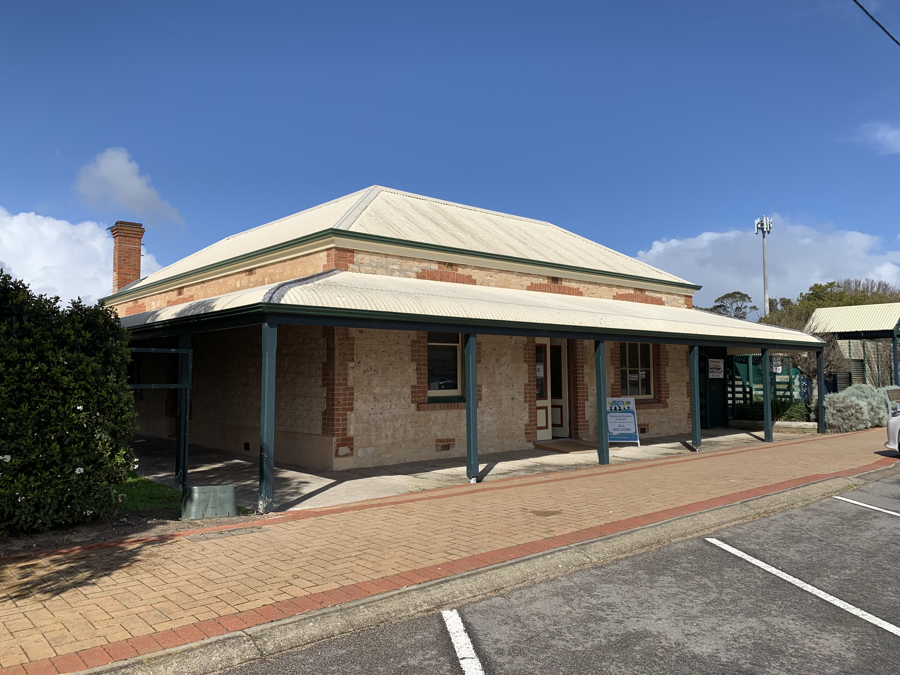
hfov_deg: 67.3
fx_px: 676
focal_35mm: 26
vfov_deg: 53.1
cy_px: 338
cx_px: 450
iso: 25
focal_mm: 4.25
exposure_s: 1/3289
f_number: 1.8
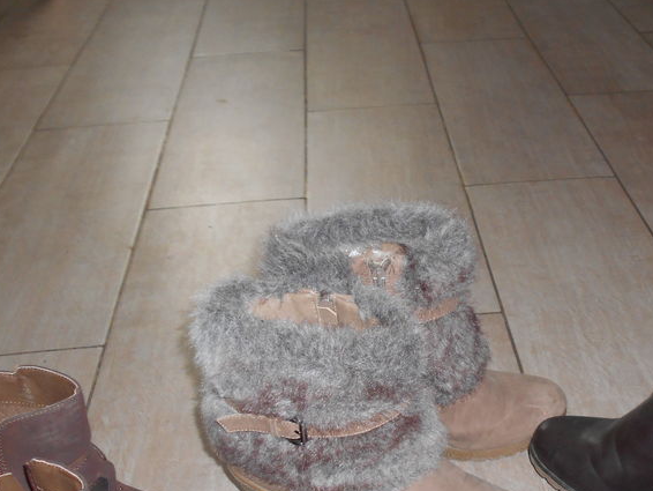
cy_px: 365
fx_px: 1000
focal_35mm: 53
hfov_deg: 35.6
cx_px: 460
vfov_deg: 27.2
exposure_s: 1/25
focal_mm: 5.1
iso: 200
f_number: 3.4
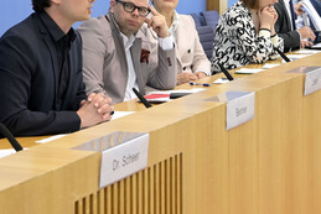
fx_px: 1008
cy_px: 35
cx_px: 117
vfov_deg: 12.1
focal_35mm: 113
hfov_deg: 18.1
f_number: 6.3
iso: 4000
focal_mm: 65
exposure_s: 1/400
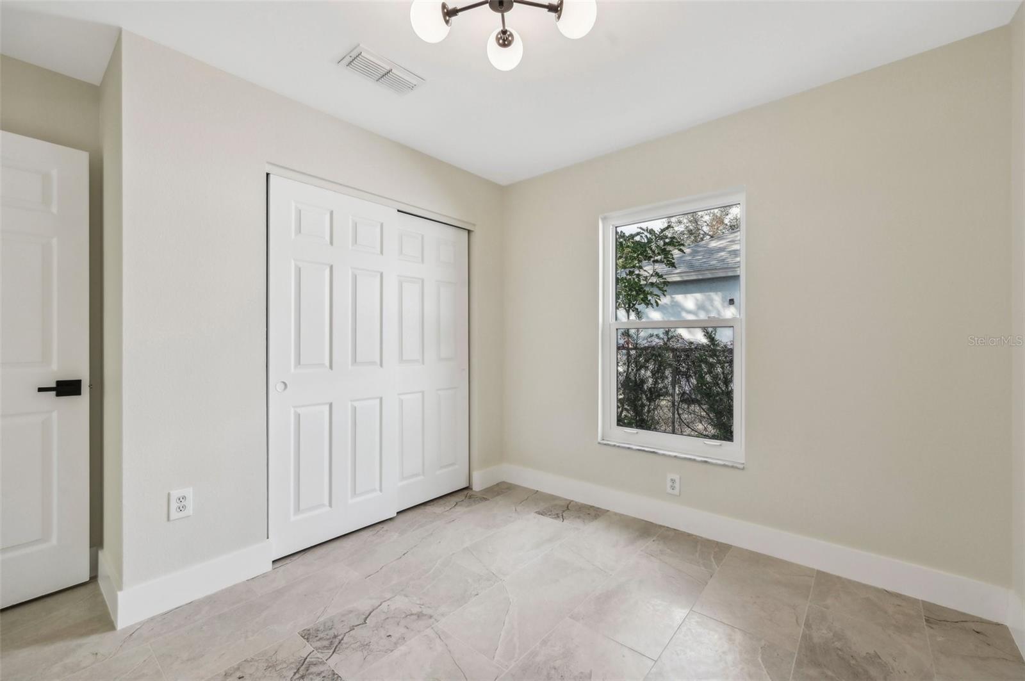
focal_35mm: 15
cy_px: 340
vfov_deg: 77.2
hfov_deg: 100.5
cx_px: 512
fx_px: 427
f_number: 8
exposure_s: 1/80
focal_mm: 15
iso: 400
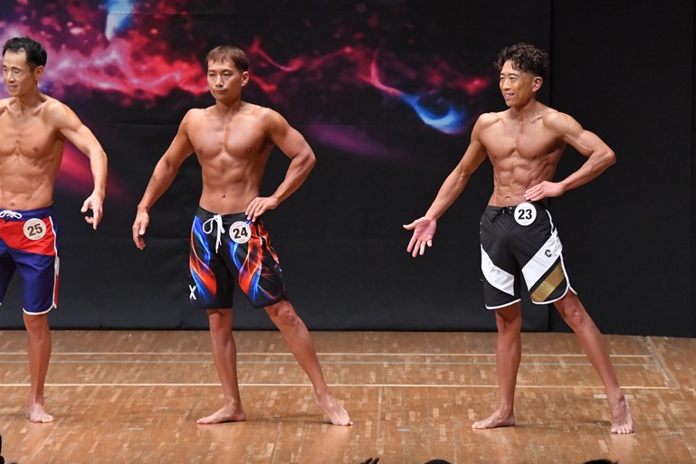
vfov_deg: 5.1
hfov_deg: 7.6
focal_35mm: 272
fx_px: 5259
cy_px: 232
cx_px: 350
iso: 8000
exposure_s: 1/400
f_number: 5.6
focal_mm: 180
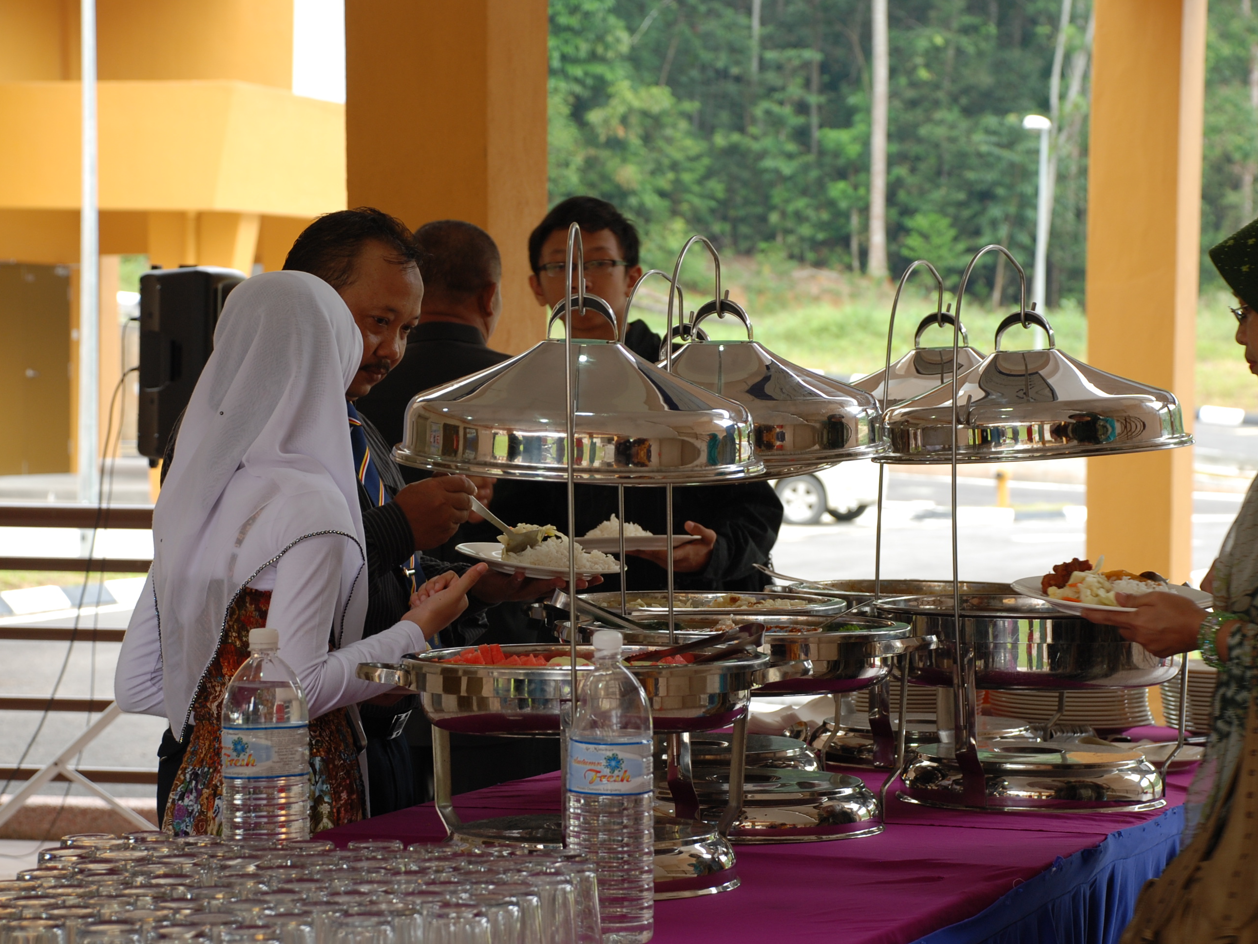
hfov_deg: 18.4
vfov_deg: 13.8
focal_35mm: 107
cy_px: 472
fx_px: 3888
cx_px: 661
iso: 200
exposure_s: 1/60
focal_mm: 66
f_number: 5.3
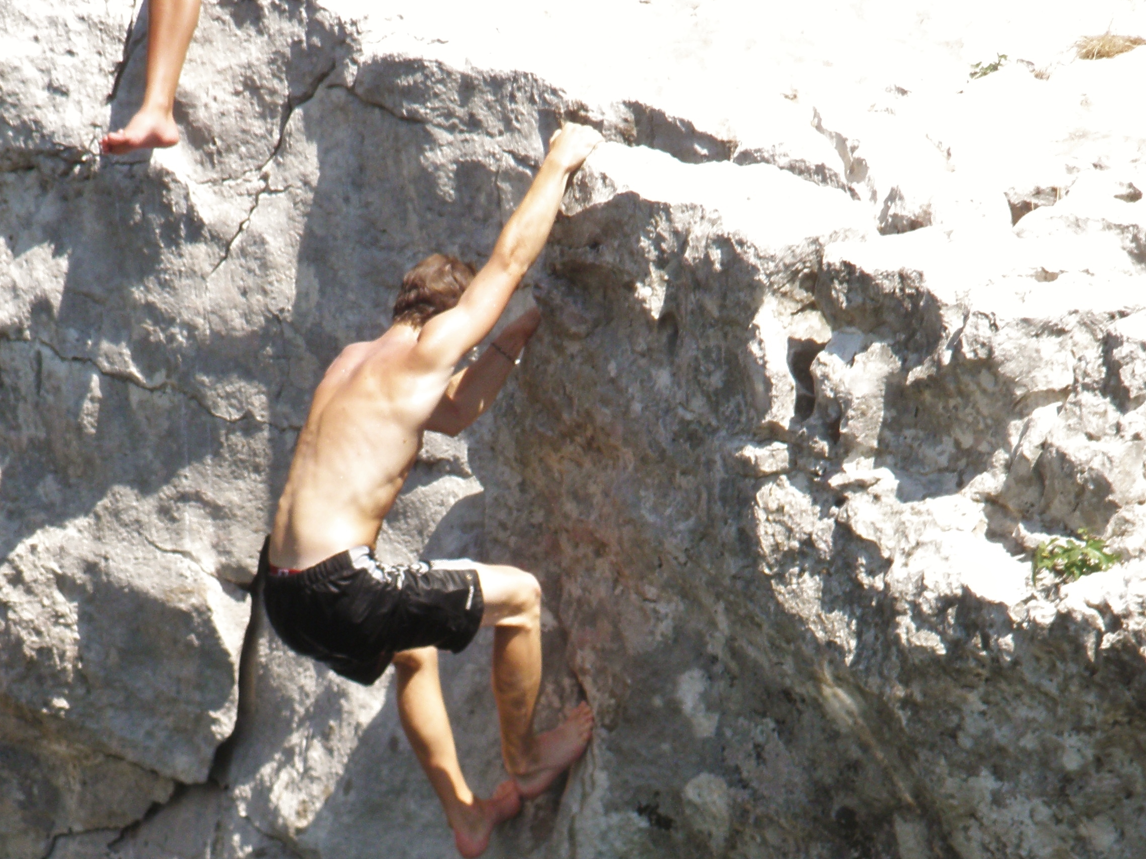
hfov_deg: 6.3
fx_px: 10361
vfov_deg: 4.7
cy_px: 608
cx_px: 209
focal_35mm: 313
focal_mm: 31.5
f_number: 5.6
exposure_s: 1/200
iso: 80
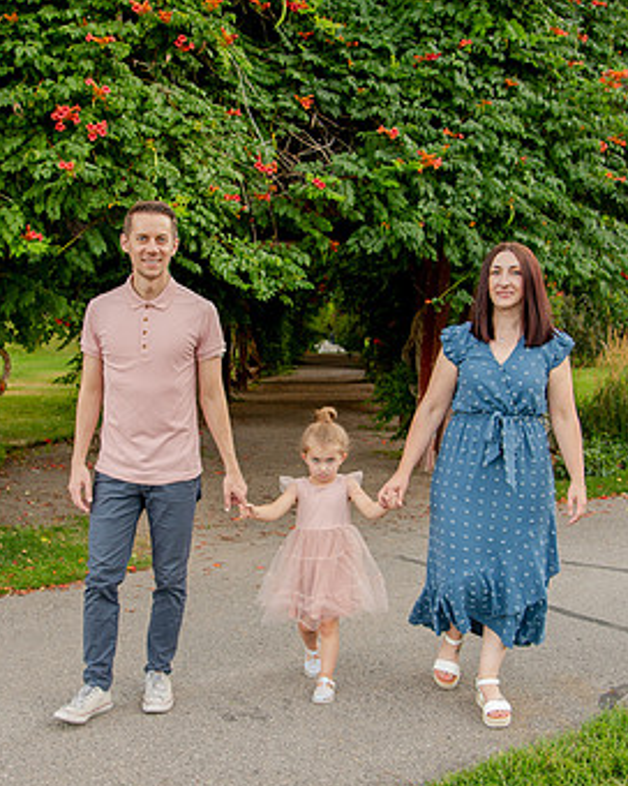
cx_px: 259
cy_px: 430
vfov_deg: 41.1
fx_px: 1045
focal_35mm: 45
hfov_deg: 33.4
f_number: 4
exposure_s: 1/125
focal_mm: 24
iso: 640
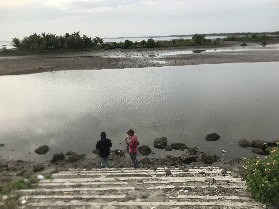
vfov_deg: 49.7
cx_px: 140
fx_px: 226
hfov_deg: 63.4
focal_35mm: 28
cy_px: 104
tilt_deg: -15.5
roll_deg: +1.6
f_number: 1.8
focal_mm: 3.99
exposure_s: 1/1451
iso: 20
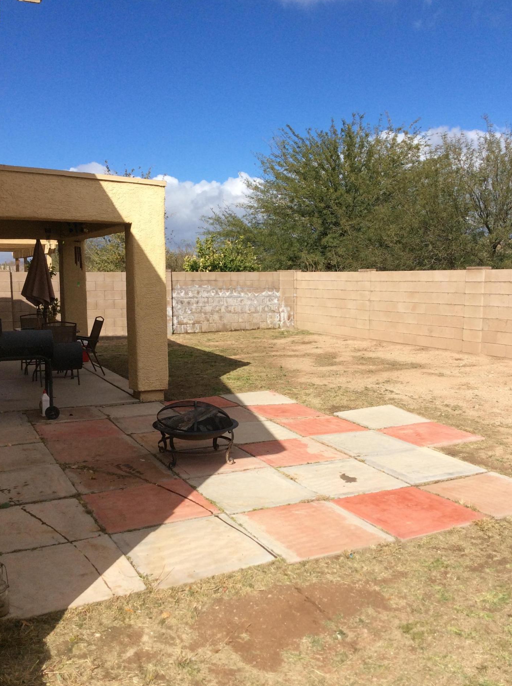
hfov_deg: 41.7
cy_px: 360
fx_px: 673
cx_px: 253
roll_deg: -0.3
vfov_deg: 54.0
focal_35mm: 34
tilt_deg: -6.8
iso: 32
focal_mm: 3.3
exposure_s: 1/2203
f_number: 2.4
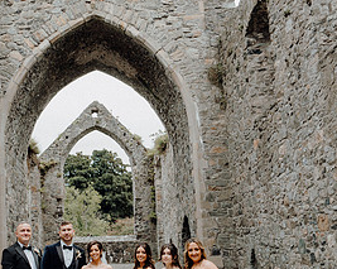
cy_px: 175
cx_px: 69
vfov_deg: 30.6
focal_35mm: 49
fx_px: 488
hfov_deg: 36.8
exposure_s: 1/160
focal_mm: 24
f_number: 5
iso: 125
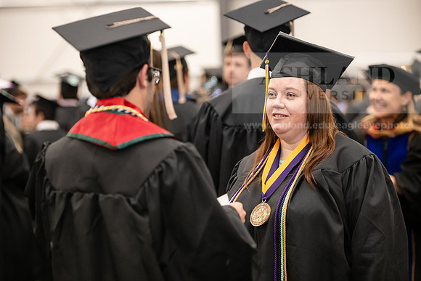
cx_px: 210
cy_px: 140
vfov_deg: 12.2
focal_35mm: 112
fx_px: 1310
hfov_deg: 18.3
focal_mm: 112
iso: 2500
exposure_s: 1/160
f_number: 3.2
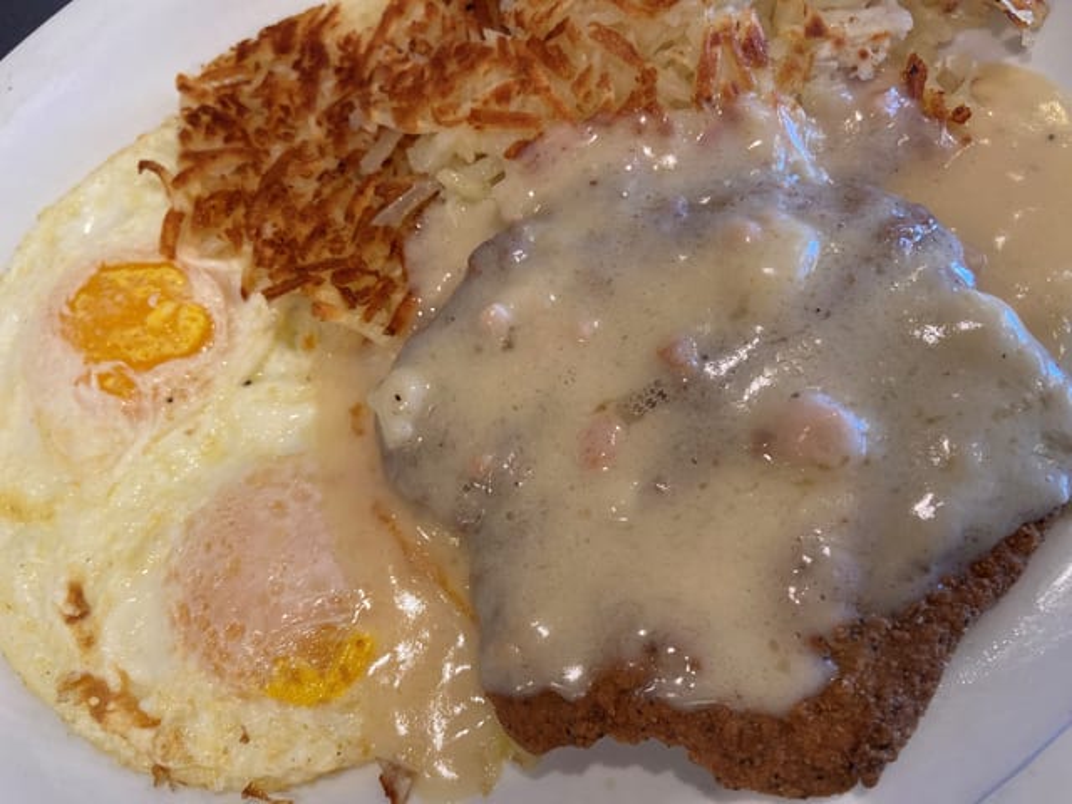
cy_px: 402
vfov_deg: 53.1
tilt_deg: -67.3
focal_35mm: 26
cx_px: 536
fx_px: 805
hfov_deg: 67.3
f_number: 1.8
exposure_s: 1/60
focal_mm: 4.25
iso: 200
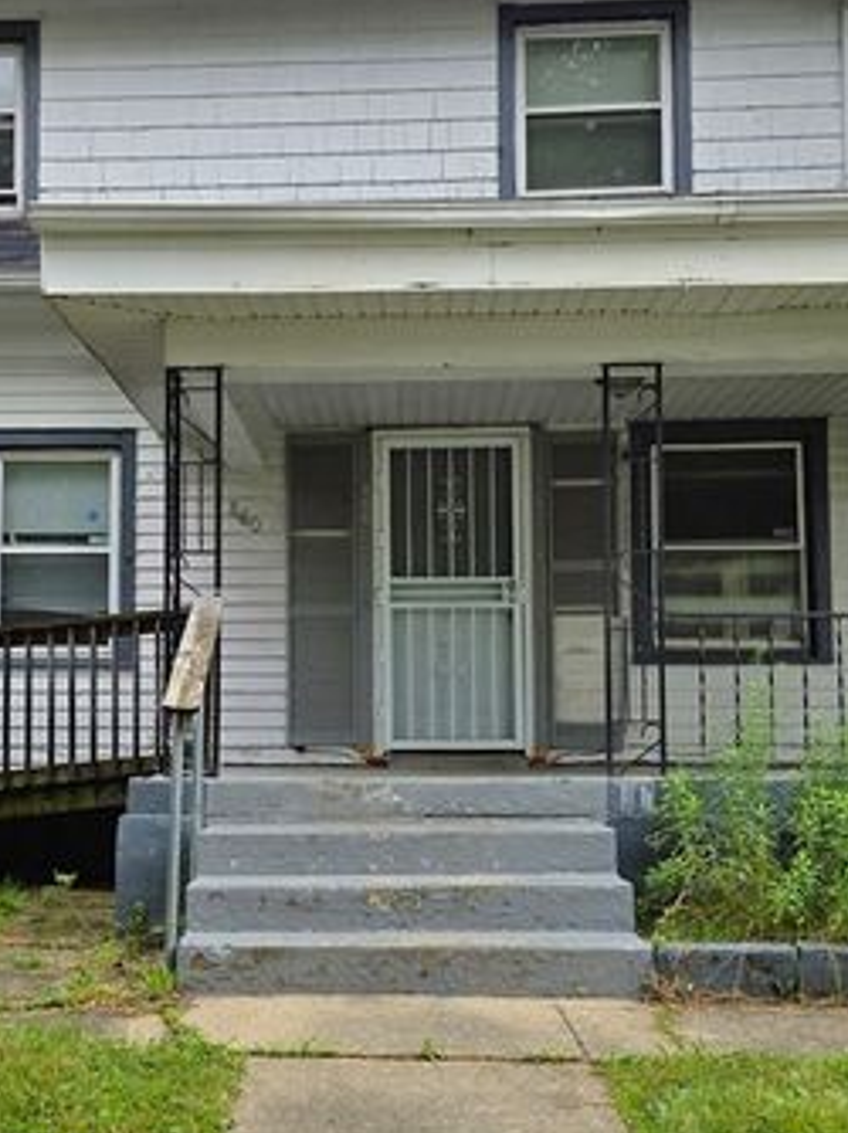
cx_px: 346
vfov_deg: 41.2
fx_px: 1504
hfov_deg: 31.4
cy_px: 626
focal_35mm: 46
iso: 32
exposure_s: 1/2000
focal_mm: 5.4
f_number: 1.8
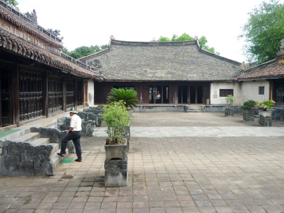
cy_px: 106
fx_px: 271
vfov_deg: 42.9
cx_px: 142
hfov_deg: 55.4
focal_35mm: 33
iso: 80
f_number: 2.8
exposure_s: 1/640
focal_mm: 5.5
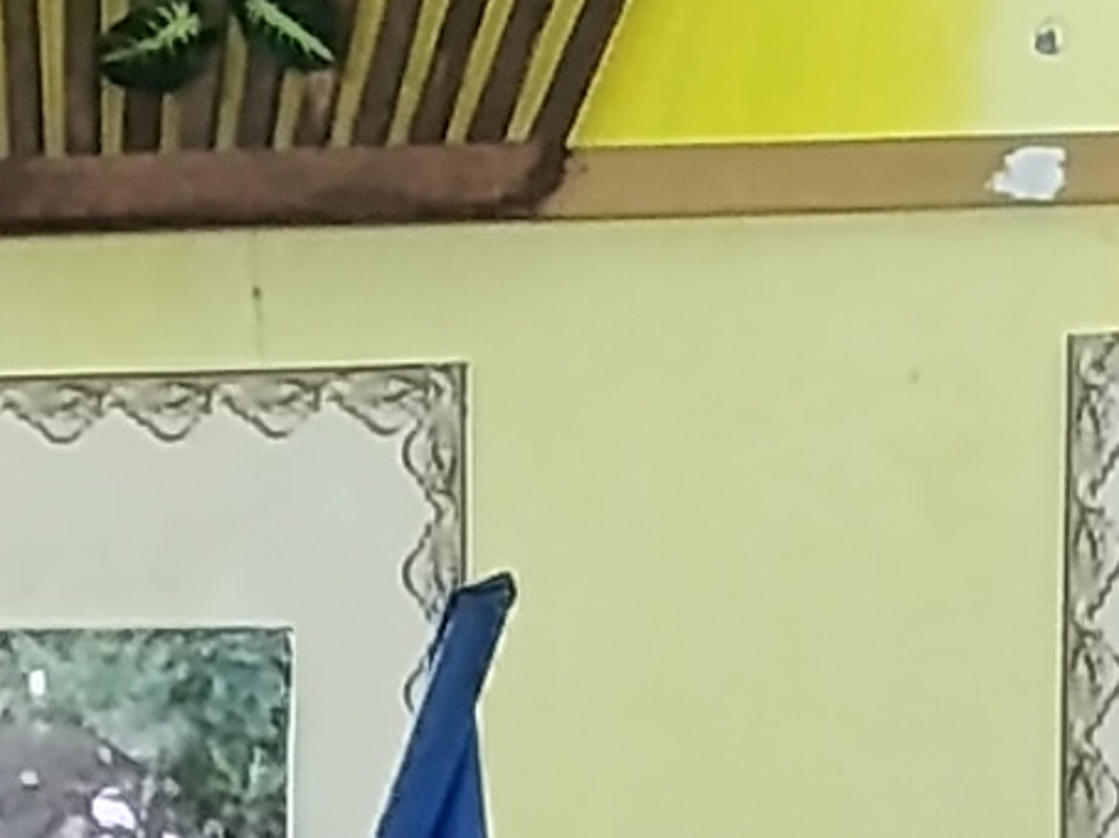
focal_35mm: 495
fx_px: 15993
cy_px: 4520
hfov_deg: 4.0
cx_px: 1582
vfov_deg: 2.8
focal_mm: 6.14
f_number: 1.65
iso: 1000
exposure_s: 1/50
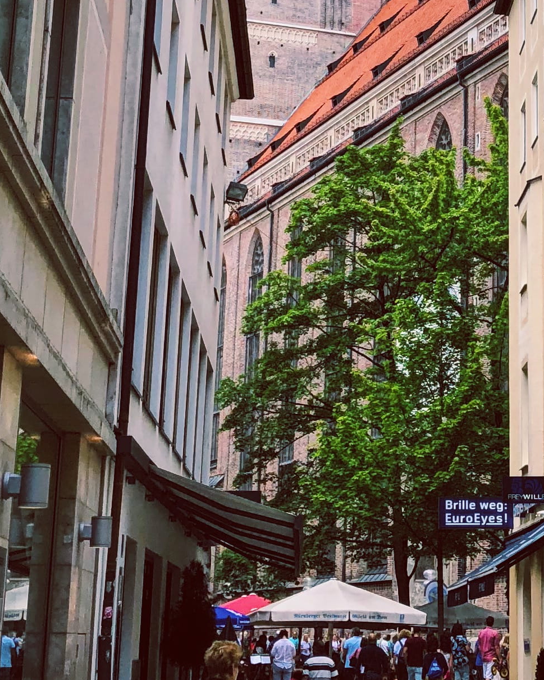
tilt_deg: +18.1
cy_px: 66
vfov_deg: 20.6
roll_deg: -0.7
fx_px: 1831
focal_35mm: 91
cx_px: 488
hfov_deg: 16.7
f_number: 1.8
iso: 20
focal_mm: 3.99
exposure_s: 1/873
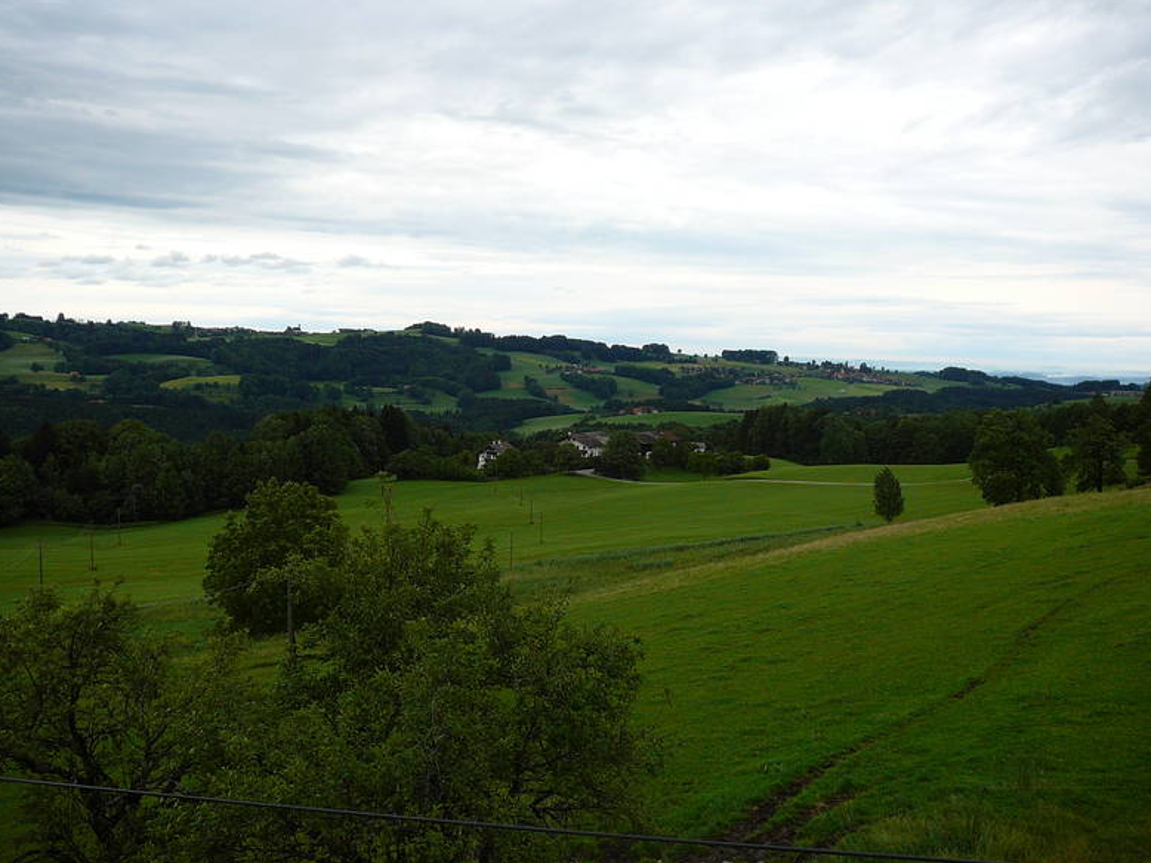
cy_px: 435
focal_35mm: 36
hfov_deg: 51.4
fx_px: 1197
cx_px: 570
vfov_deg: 39.6
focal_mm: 5.2
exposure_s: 1/250
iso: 80
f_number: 2.8
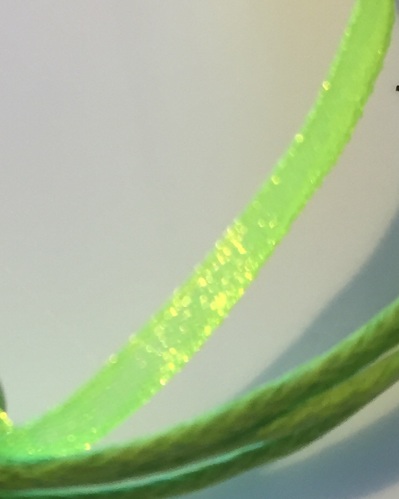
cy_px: 442
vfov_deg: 18.7
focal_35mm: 101
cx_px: -47
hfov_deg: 14.8
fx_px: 1491
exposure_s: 1/33
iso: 32
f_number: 2.2
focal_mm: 4.15
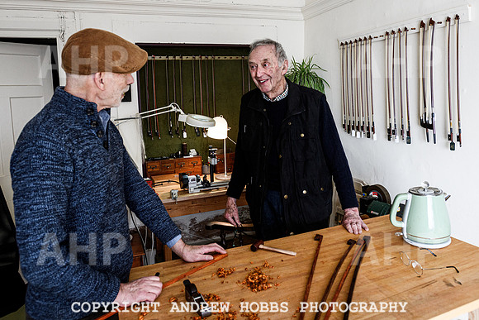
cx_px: 256
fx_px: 374
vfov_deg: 45.9
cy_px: 122
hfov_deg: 65.1
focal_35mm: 28
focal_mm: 19
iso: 800
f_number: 3.5
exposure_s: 1/320
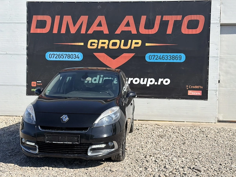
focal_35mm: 48
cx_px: 118
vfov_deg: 30.3
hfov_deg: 39.7
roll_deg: -0.5
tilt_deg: -2.4
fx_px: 327
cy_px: 88
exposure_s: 1/4098
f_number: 1.78
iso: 80
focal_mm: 6.76
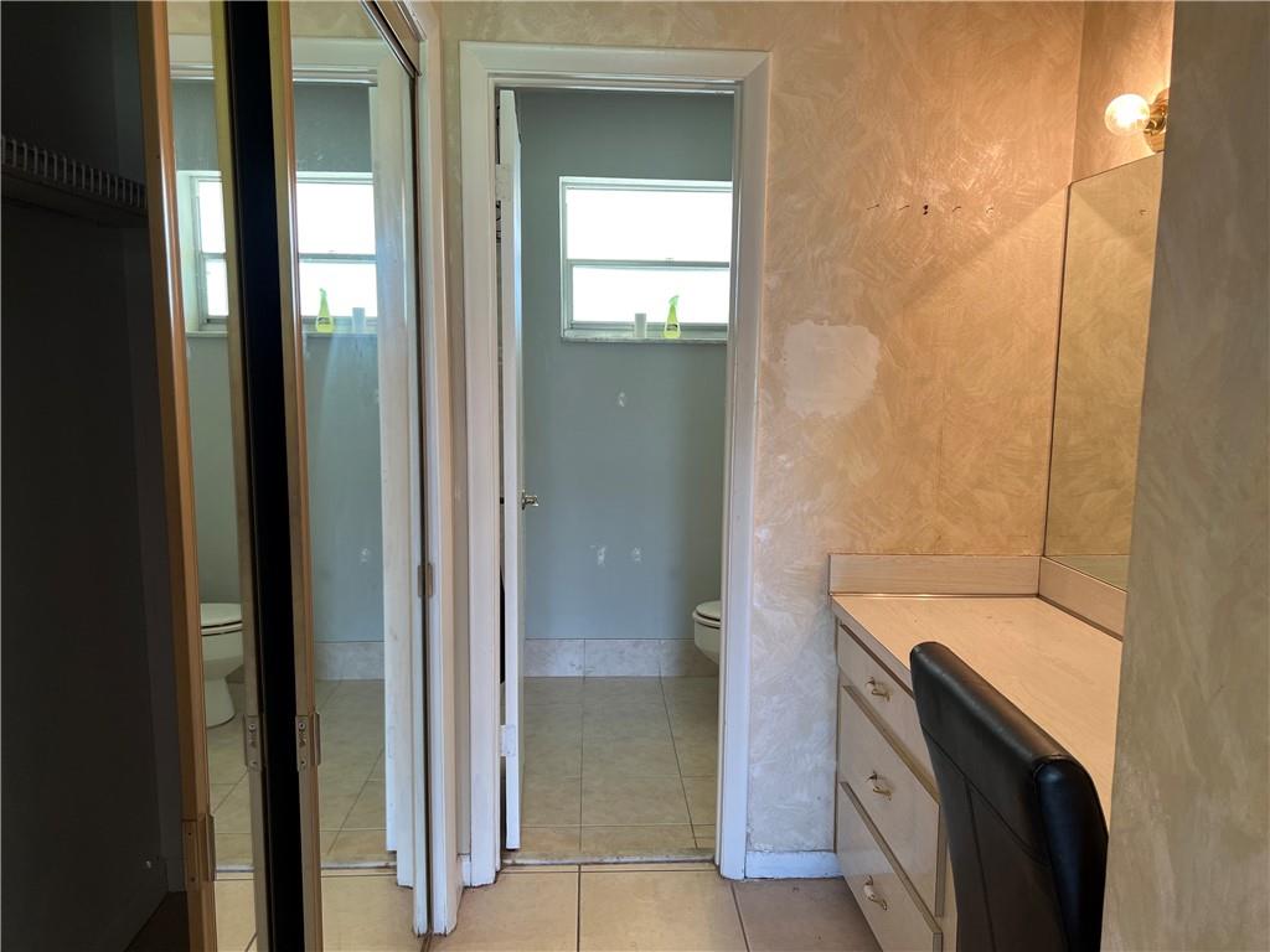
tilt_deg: -7.6
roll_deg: +0.2
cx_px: 635
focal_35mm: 26
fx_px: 954
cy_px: 476
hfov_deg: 67.3
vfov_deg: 53.1
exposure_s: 1/60
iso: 80
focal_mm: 5.7
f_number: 1.5
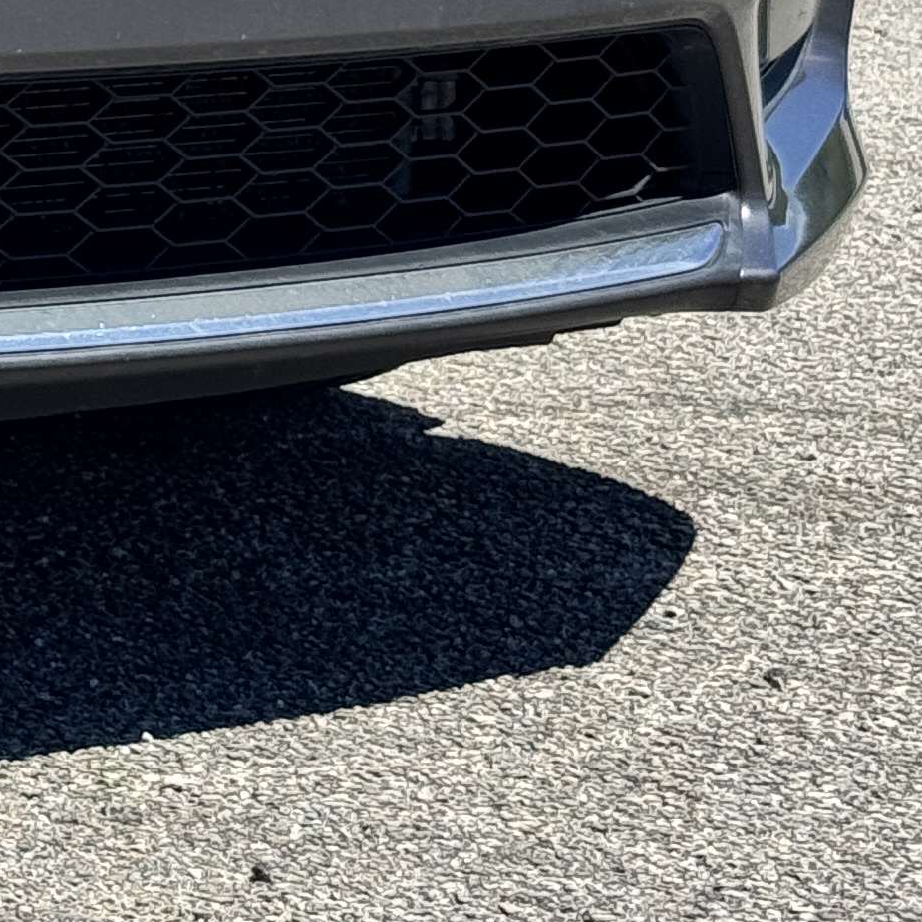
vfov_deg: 9.2
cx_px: -1019
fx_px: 5575
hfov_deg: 8.8
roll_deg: -1.2
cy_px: -398
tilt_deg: -4.7
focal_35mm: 185
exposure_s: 1/2833
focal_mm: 6.76
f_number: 1.78
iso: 64
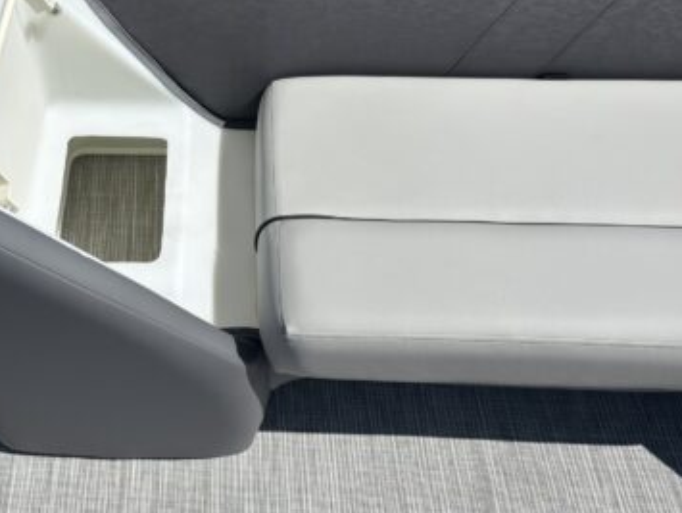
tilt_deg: -54.3
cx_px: 187
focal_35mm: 39
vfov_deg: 36.7
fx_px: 769
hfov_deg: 46.4
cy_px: 196
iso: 50
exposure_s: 1/6329
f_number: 1.6
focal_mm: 5.96
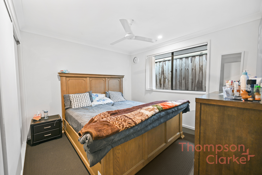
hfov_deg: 104.2
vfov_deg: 81.3
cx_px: 131
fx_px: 102
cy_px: 88
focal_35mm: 14
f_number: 4
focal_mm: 14
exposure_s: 2
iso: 100
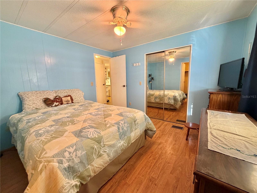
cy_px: 96
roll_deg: +1.7
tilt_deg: -9.2
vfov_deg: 85.7
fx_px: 104
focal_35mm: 14
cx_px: 128
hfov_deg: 102.1
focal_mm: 2.22
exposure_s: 1/60
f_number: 2.2
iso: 400
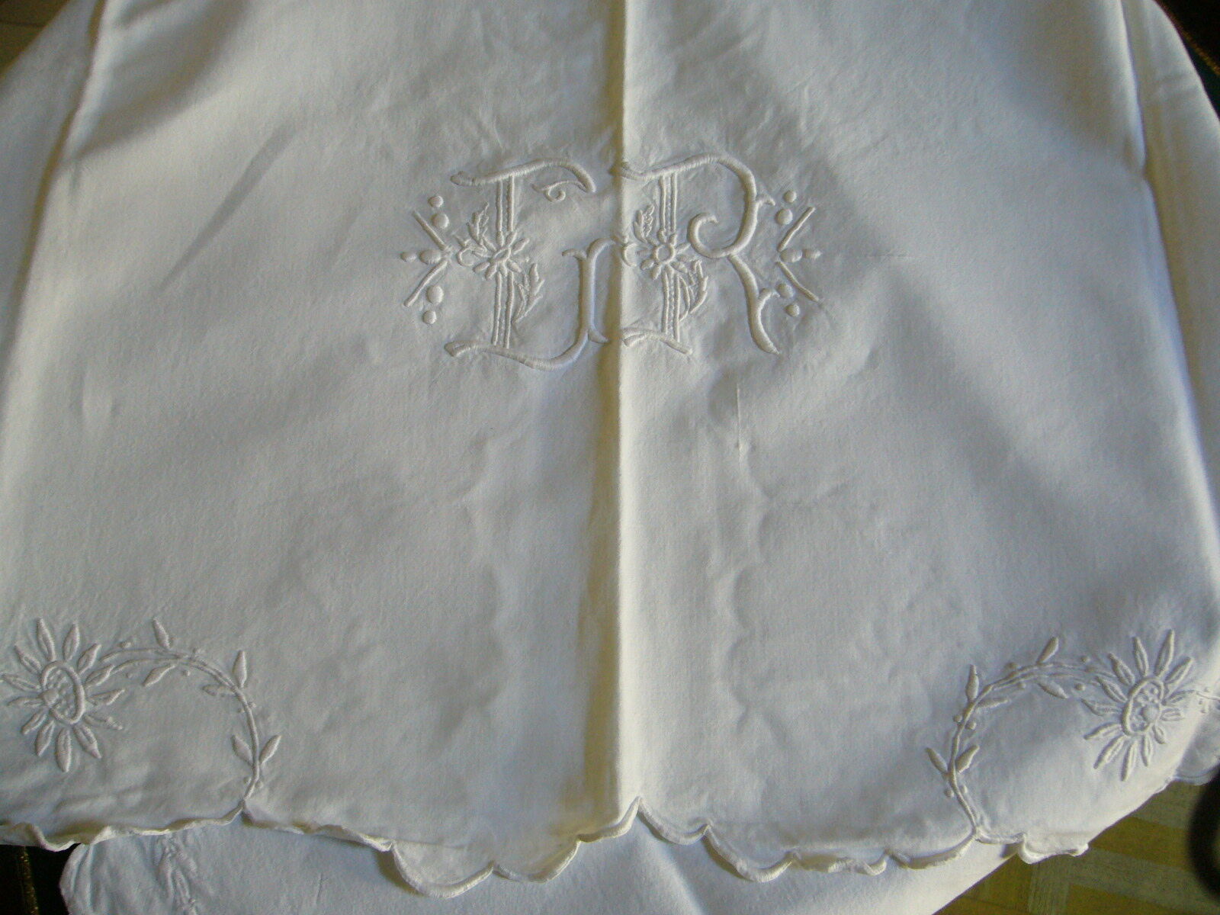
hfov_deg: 52.6
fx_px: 1234
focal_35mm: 35
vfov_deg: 40.7
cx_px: 610
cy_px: 458
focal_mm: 5.8
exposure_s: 1/8
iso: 200
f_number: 2.8
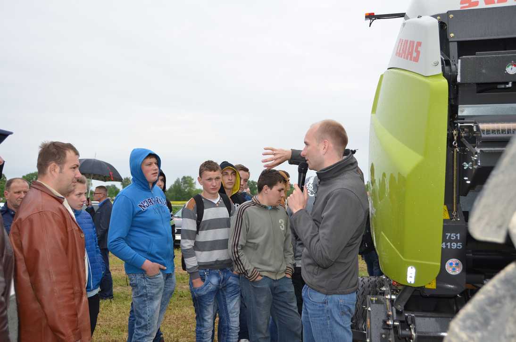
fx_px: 515
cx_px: 258
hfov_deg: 53.2
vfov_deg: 36.7
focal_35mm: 36
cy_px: 171
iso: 200
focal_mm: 24
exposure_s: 1/250
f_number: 3.8
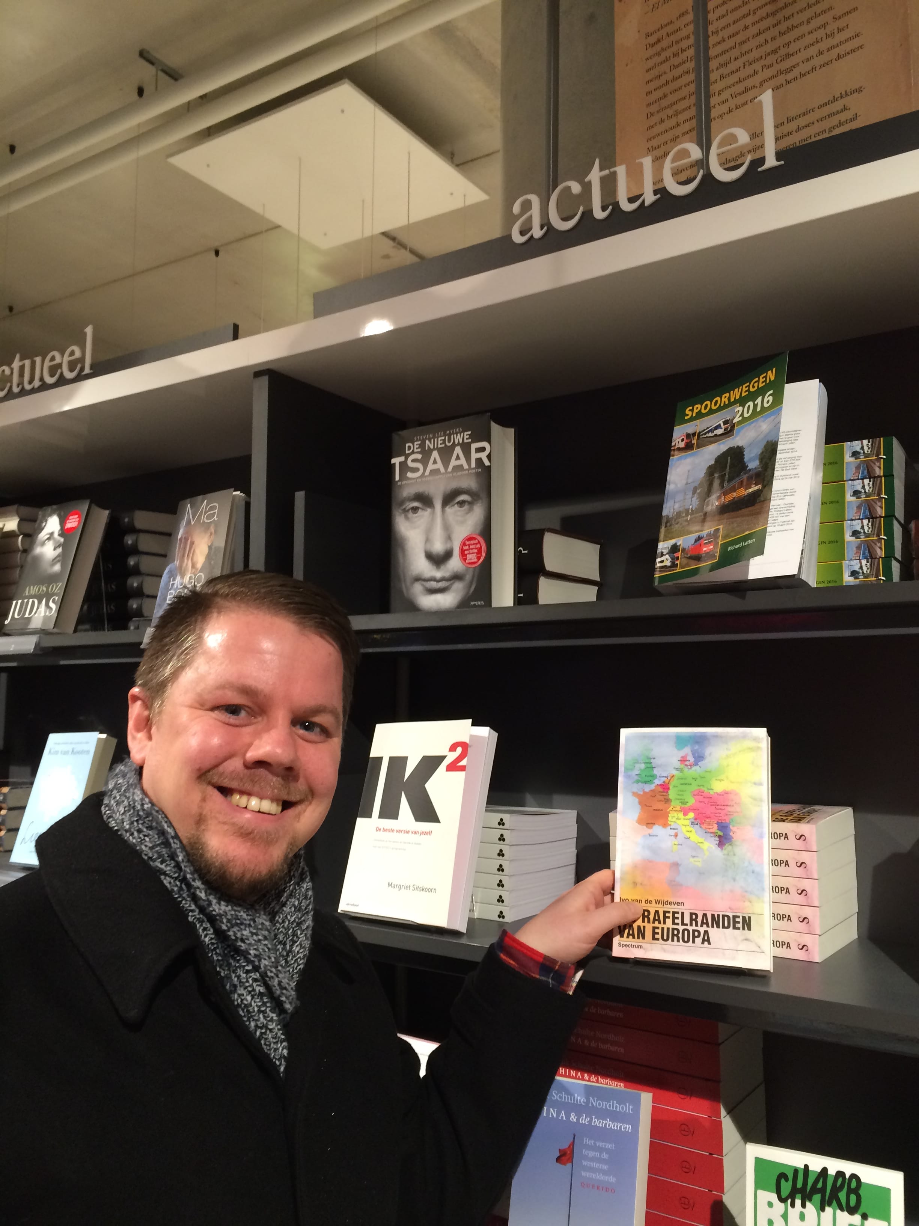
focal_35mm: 29
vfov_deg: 61.7
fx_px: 1027
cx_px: 460
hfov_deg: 48.2
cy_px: 613
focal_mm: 4.15
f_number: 2.2
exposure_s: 1/30
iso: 125
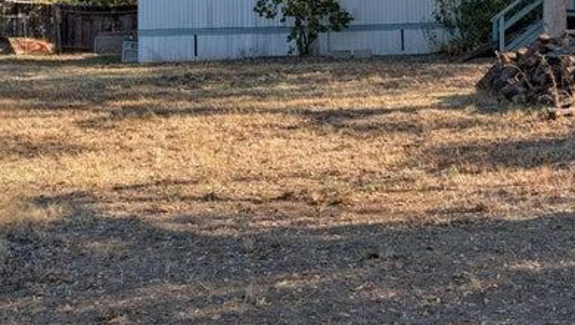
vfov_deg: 20.7
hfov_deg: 35.4
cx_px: 463
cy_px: 31
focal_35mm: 57
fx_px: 870
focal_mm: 6.9
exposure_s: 1/459
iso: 23
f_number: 1.68
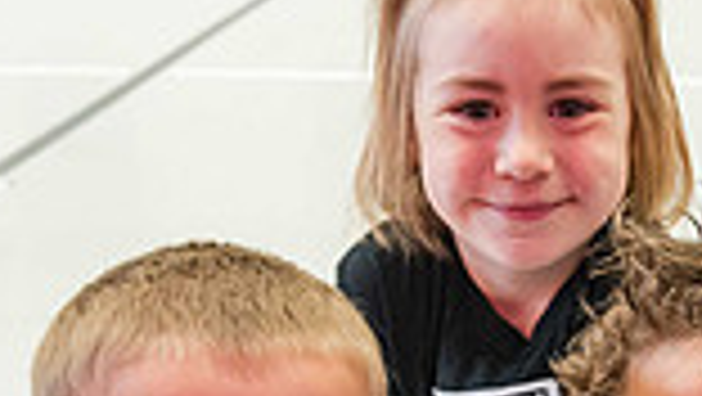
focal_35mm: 92
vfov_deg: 12.9
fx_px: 1714
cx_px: 596
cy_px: 433
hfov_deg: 22.7
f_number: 4
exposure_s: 1/60
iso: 5000
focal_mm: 21.5
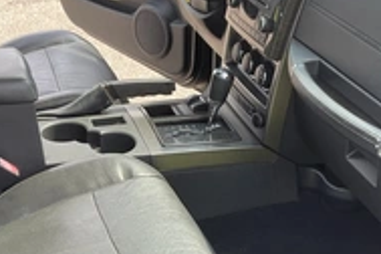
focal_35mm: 64
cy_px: 167
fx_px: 677
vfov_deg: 21.2
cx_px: 222
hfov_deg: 31.4
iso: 20
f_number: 1.8
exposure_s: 1/122
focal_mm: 3
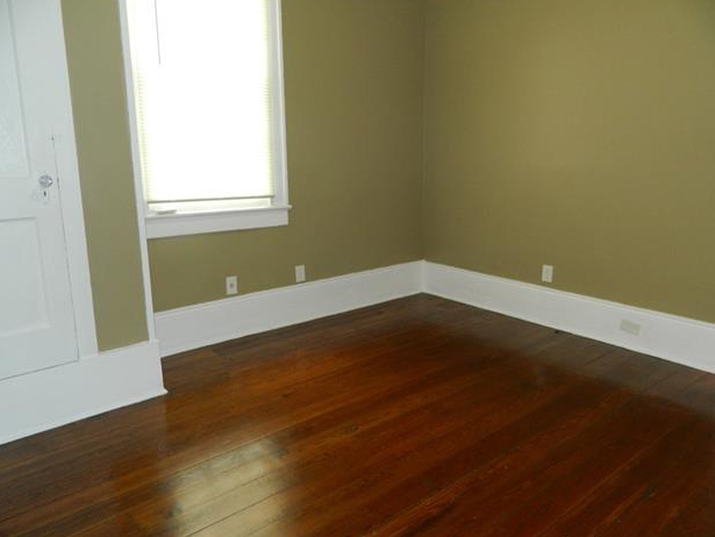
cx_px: 352
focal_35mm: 26
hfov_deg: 67.3
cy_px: 264
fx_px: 537
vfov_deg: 53.1
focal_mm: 4.5
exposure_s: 1/30
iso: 200
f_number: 3.1
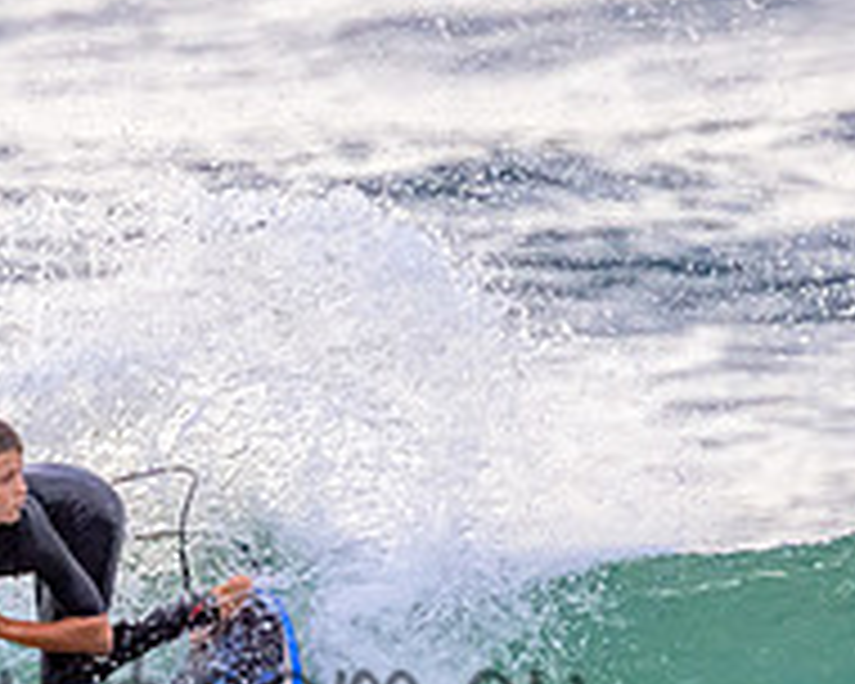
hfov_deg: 1.1
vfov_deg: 0.9
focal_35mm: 1716
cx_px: 108
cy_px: 652
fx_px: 43423
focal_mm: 400
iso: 1000
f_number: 5.6
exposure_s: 1/2500
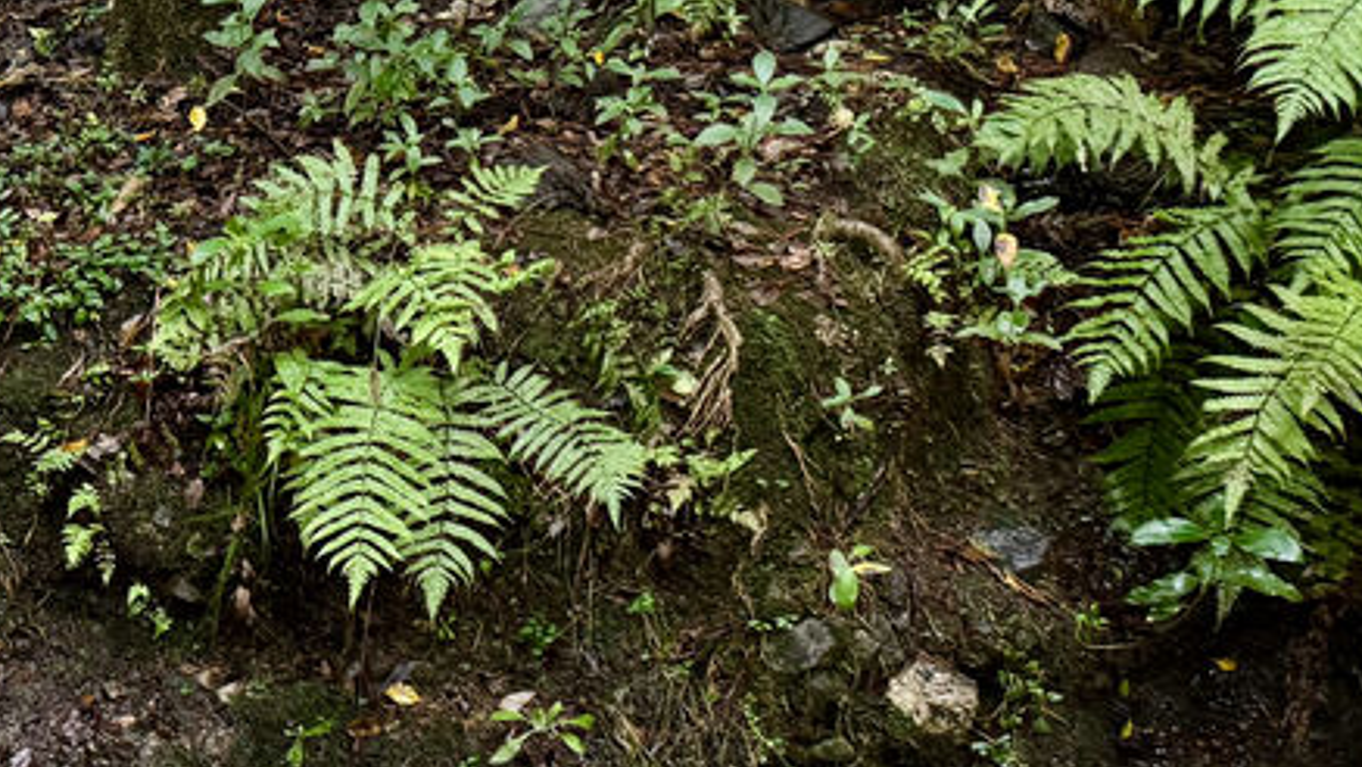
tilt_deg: -23.7
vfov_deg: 17.1
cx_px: -44
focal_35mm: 69
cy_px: 770
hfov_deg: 28.4
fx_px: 2492
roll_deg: -2.1
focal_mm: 6.76
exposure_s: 1/60
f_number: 1.78
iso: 250
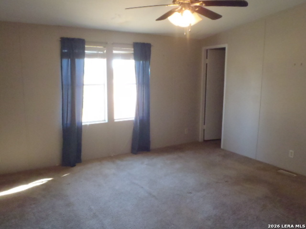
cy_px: 114
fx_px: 248
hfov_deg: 63.4
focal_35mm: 28
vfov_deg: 49.7
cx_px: 153
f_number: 3.9
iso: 800
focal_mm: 5
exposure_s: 1/80
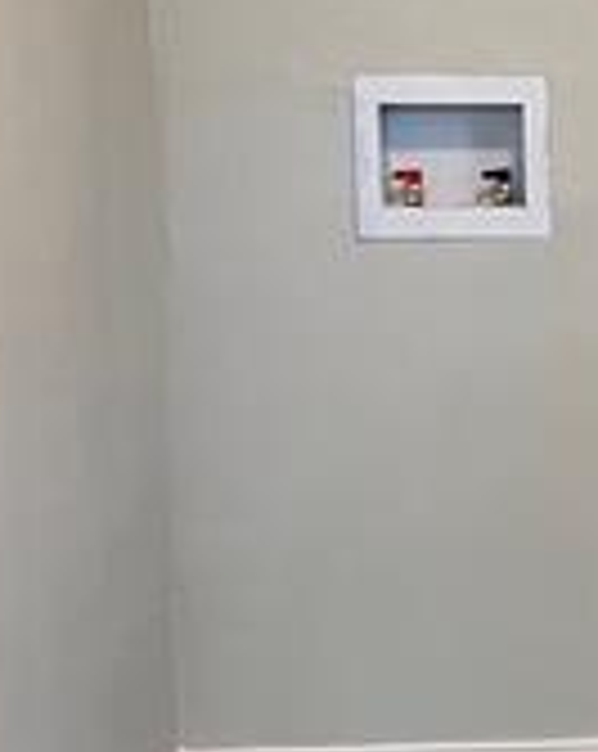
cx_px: 940
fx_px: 2596
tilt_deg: -11.2
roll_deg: -0.1
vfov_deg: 16.5
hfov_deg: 12.4
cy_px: 333
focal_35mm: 117
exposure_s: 1/60
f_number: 1.6
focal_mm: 5.1
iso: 250
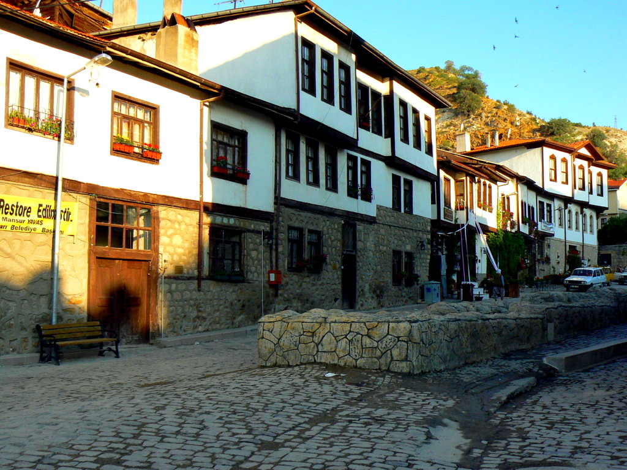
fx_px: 706
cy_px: 235
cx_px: 314
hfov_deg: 47.9
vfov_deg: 36.8
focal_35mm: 39
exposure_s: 1/250
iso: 100
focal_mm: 6
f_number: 5.6
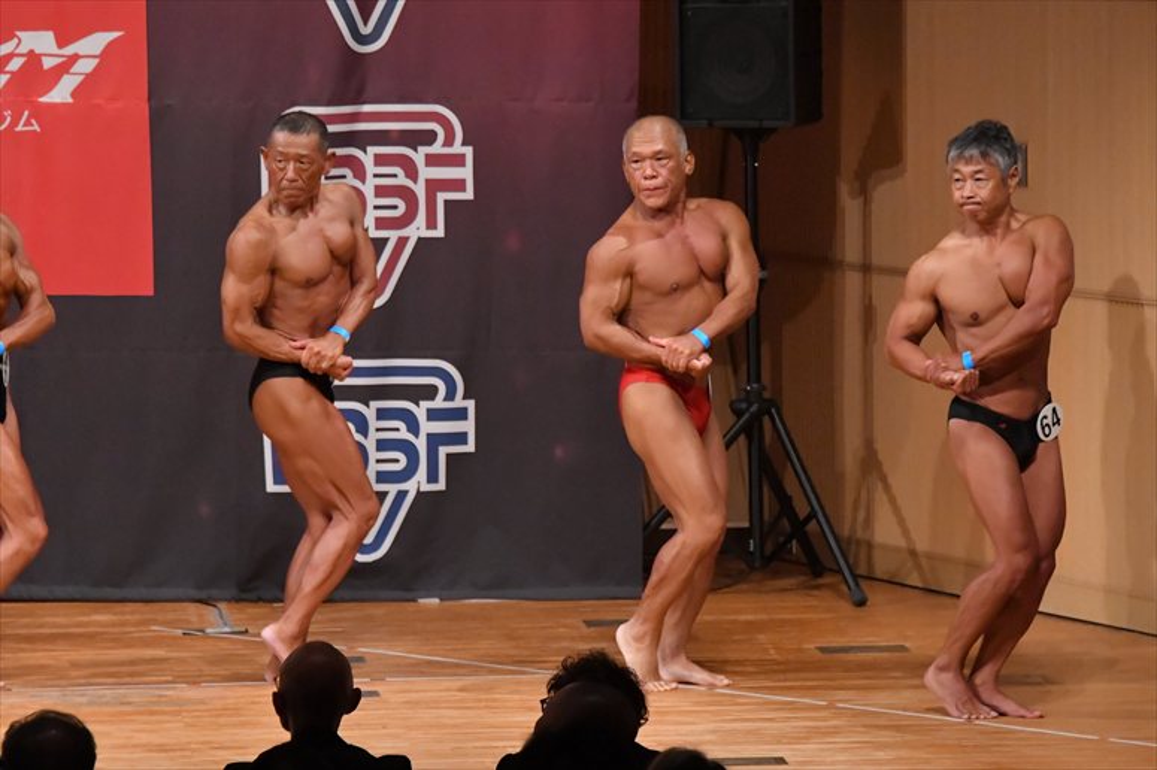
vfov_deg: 5.1
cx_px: 578
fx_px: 8673
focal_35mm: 270
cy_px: 385
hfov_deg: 7.6
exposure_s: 1/400
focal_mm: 180
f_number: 5.6
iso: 9000
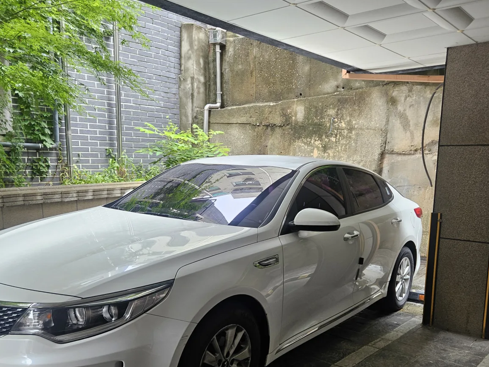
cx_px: 244
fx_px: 452
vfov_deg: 43.7
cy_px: 237
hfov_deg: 56.8
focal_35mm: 32
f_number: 1.8
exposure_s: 1/120
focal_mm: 5.4
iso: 100
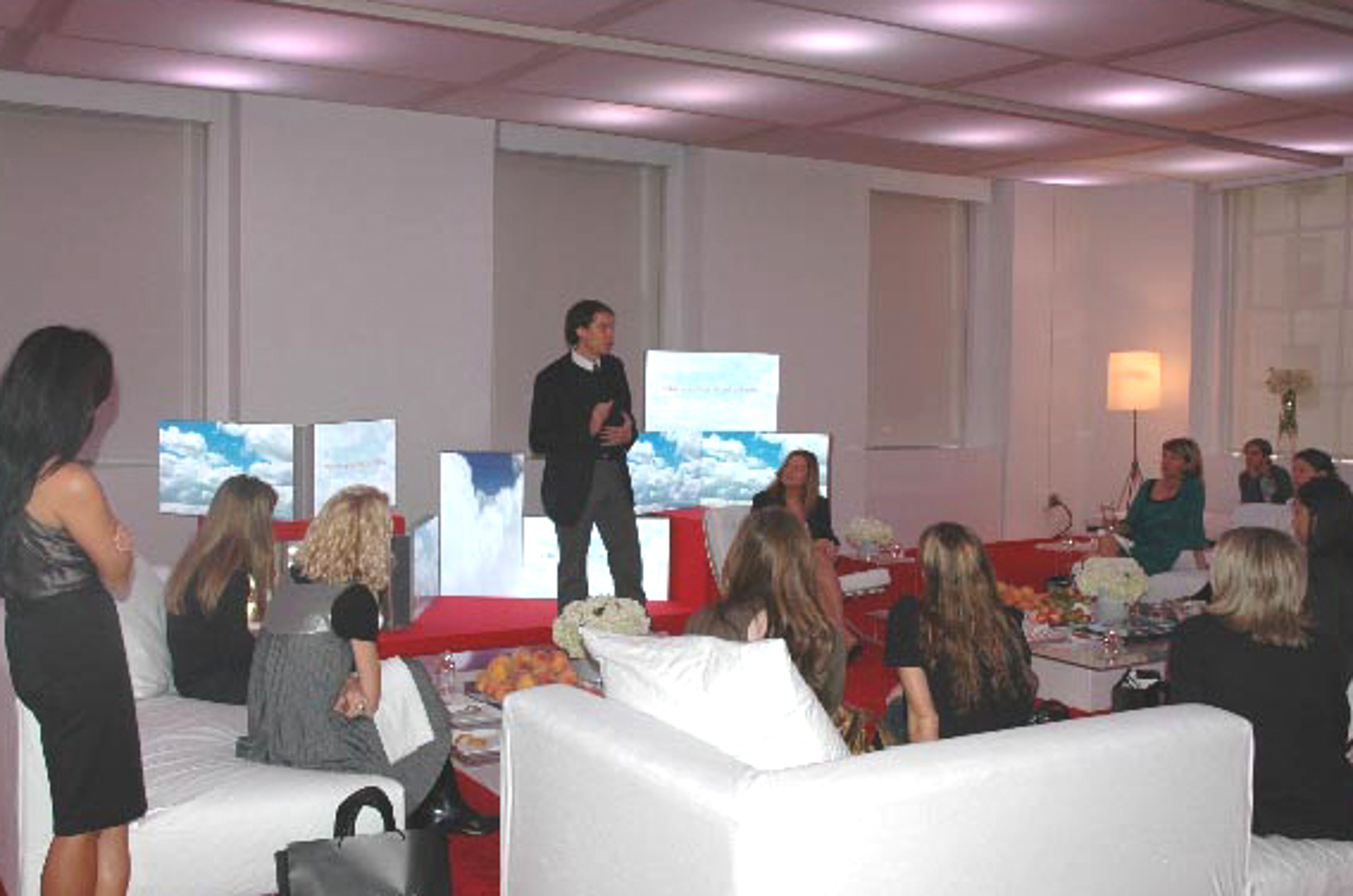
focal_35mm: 33
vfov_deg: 39.8
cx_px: 676
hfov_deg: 57.3
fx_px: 1237
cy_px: 448
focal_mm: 22
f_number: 5.6
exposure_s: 1/20
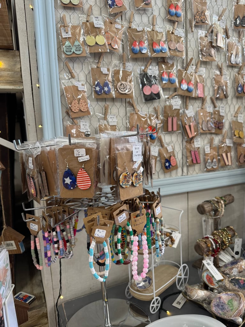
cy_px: 164
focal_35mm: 24
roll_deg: +2.6
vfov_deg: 71.6
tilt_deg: -7.3
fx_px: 226
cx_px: 122
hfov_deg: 56.8
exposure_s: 1/60
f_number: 1.78
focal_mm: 6.76
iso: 125
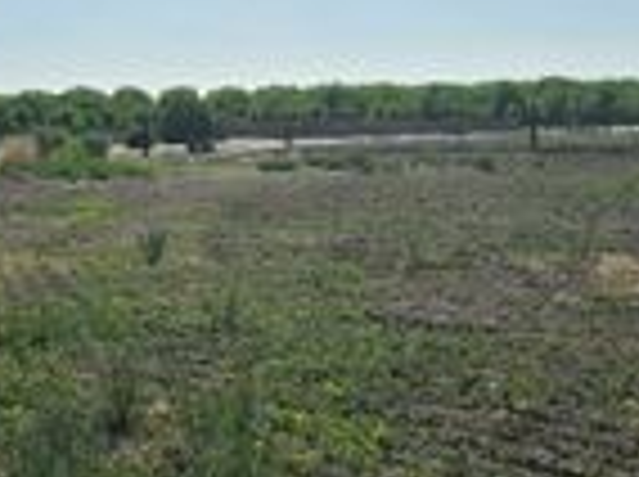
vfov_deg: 18.1
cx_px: 194
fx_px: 1493
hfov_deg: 24.0
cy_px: 142
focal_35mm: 81
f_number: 1.7
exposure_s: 1/1889
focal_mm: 6.3
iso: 12
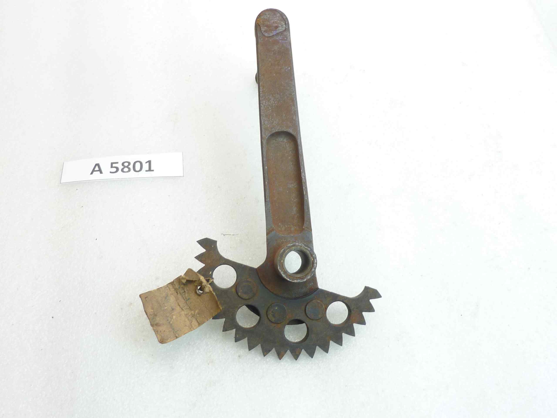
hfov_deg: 49.0
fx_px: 611
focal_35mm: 38
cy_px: 209
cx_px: 278
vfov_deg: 37.7
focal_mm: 4.4
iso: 80
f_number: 3.3
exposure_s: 1/15
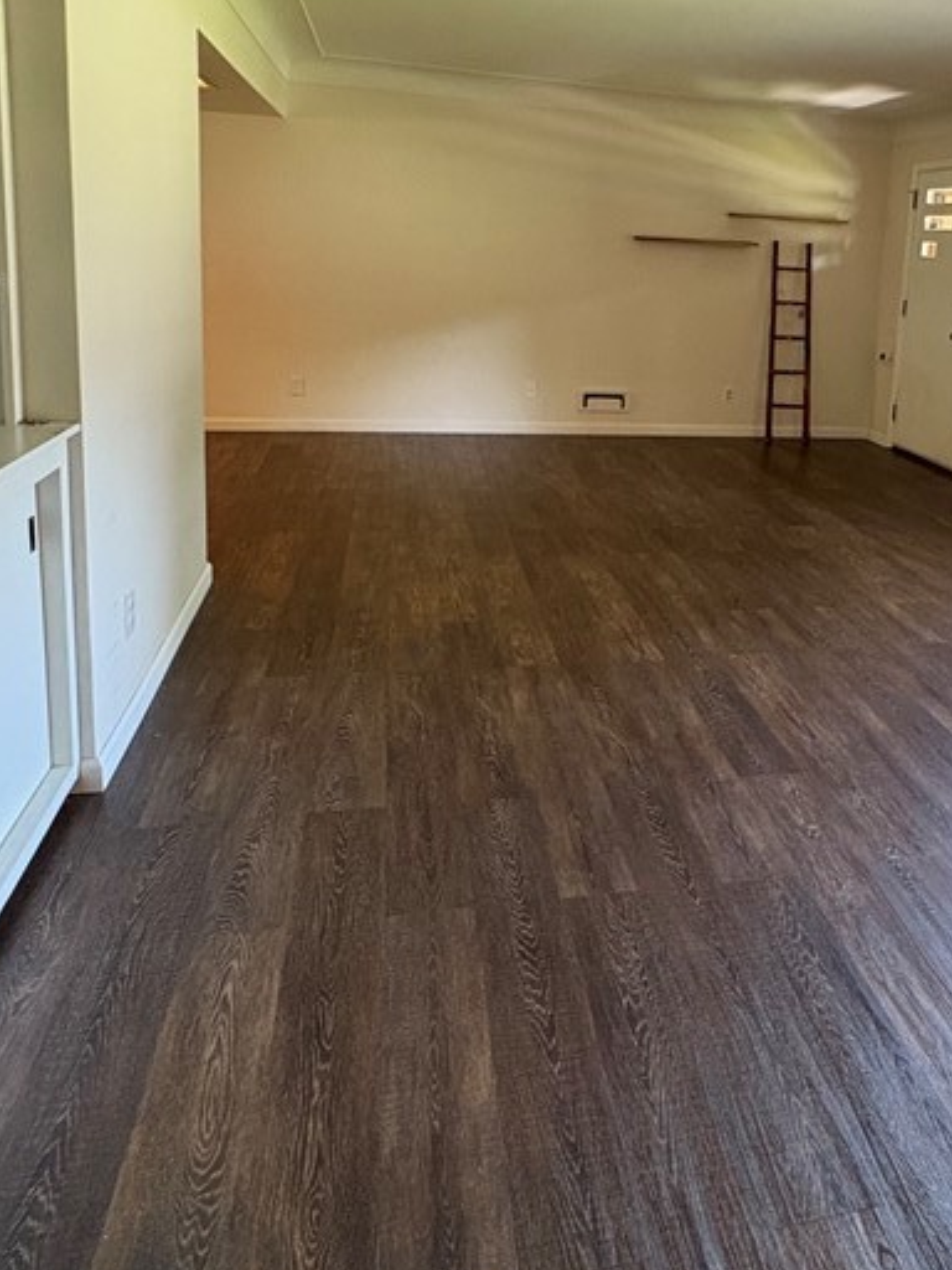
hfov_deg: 48.2
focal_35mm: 28
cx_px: 689
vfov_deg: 62.0
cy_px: 429
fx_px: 1027
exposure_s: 1/60
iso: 400
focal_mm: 2.22
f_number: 2.2
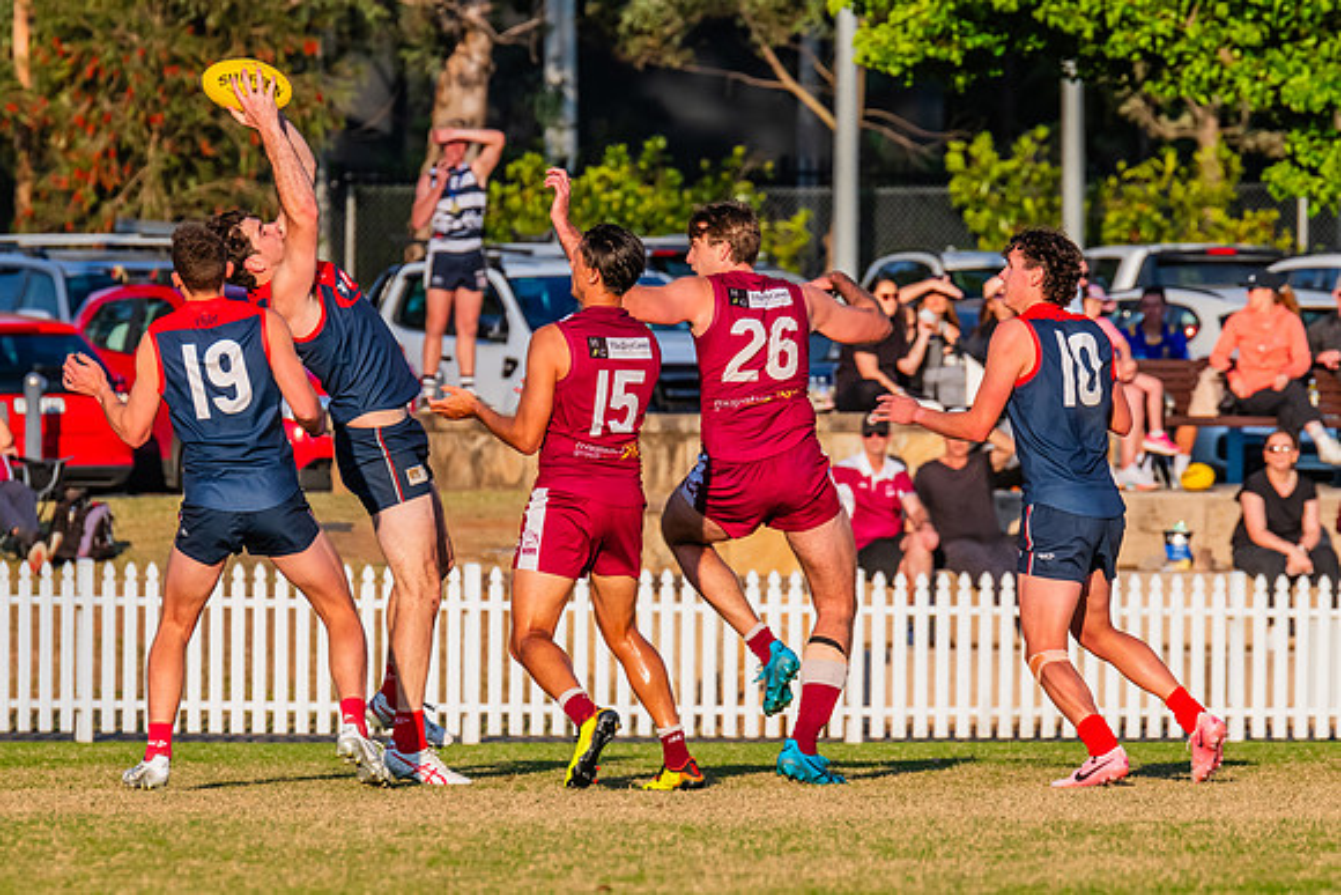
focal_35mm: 588
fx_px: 21910
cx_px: 713
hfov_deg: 3.5
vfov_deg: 2.3
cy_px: 405
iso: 800
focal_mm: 420
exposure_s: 1/1000
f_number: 11
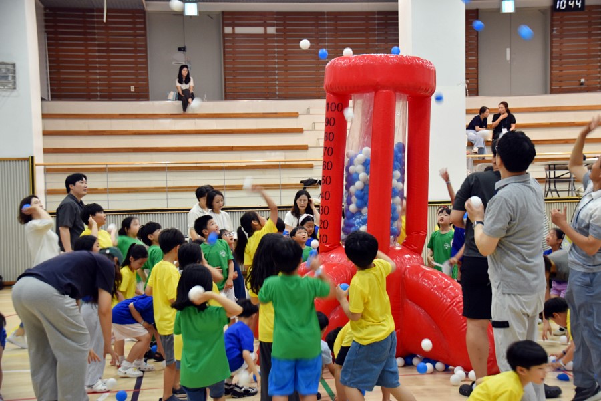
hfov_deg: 33.4
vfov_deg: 22.6
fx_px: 1002
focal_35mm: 60
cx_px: 300
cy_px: 200
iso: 1000
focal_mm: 40
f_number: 4.5
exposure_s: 1/60
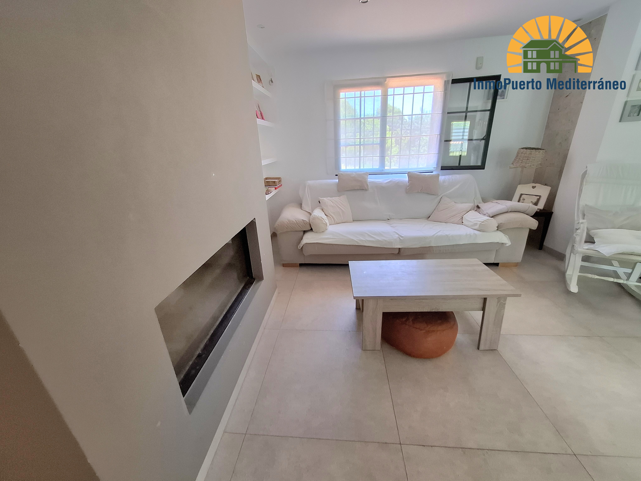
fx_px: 241
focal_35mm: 13
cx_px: 320
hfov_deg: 106.2
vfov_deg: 89.9
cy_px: 240
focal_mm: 1.74
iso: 80
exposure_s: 1/40
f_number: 2.2
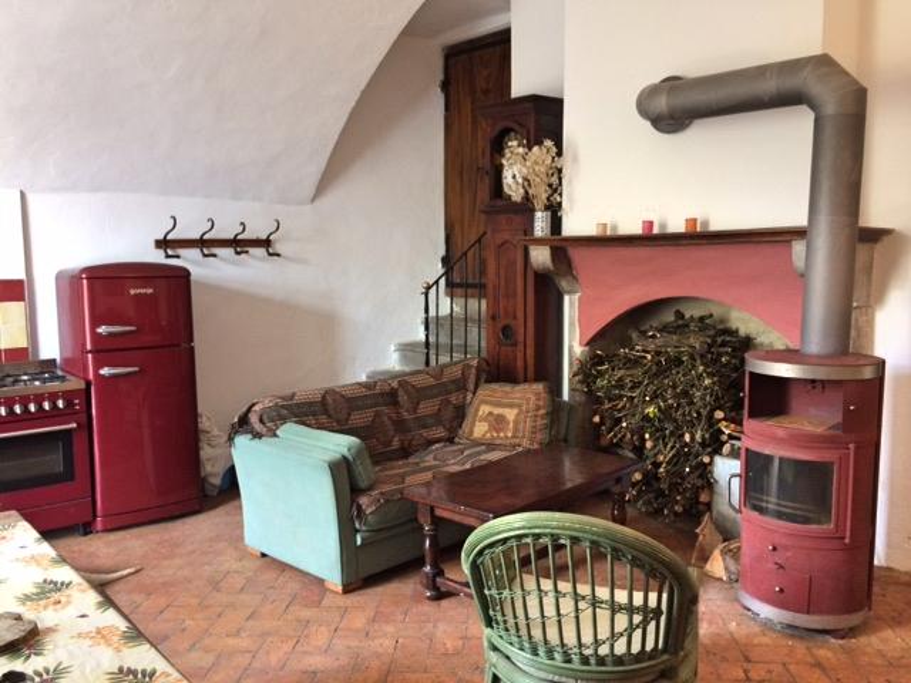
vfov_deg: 48.2
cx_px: 456
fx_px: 763
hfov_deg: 61.7
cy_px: 342
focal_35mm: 29
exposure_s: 1/33
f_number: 2.2
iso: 160
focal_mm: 4.15
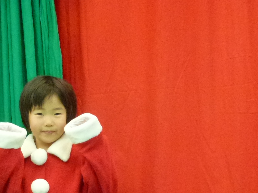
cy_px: 220
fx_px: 678
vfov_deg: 15.7
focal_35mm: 91
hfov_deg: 21.1
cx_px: 27
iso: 640
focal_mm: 6.4
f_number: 3.7
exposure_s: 1/60
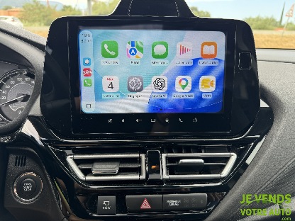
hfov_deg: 71.6
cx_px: 148
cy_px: 110
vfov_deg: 56.8
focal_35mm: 24
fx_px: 205
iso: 64
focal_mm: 6.76
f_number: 1.78
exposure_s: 1/200
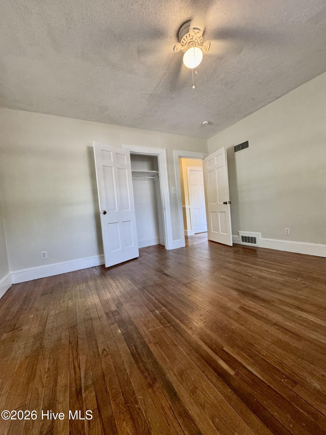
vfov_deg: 102.1
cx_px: 163
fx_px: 176
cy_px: 218
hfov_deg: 85.7
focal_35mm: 14
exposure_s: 1/120
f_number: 2.2
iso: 320
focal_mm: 2.22
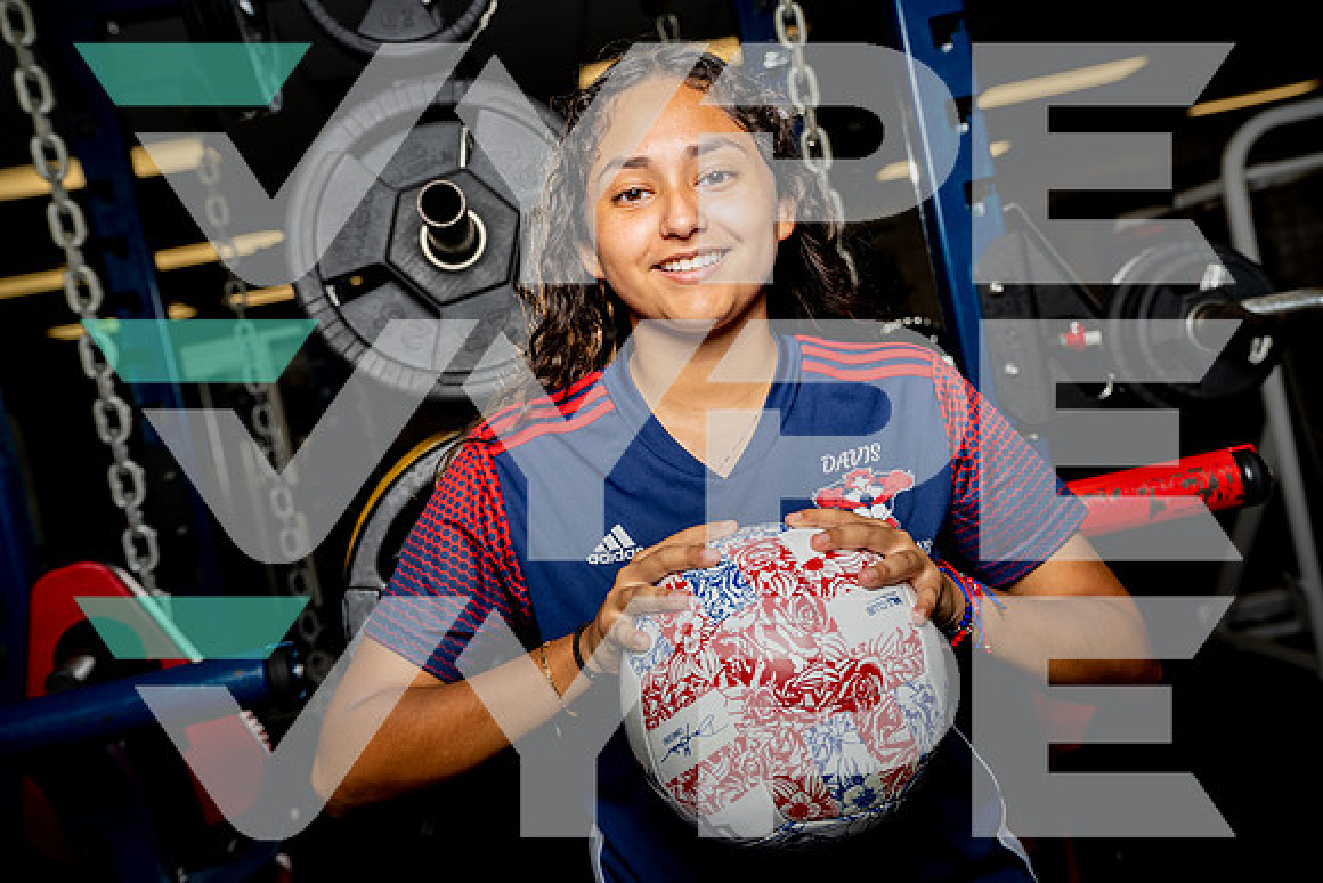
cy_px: 442
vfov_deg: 33.4
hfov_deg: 48.4
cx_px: 662
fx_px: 1470
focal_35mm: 40
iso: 160
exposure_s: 1/250
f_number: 5
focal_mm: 40
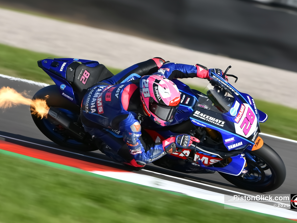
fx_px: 3355
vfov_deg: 3.8
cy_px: 111
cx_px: 138
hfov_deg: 5.1
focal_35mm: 391
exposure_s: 1/320
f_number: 4.5
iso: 100
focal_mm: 240
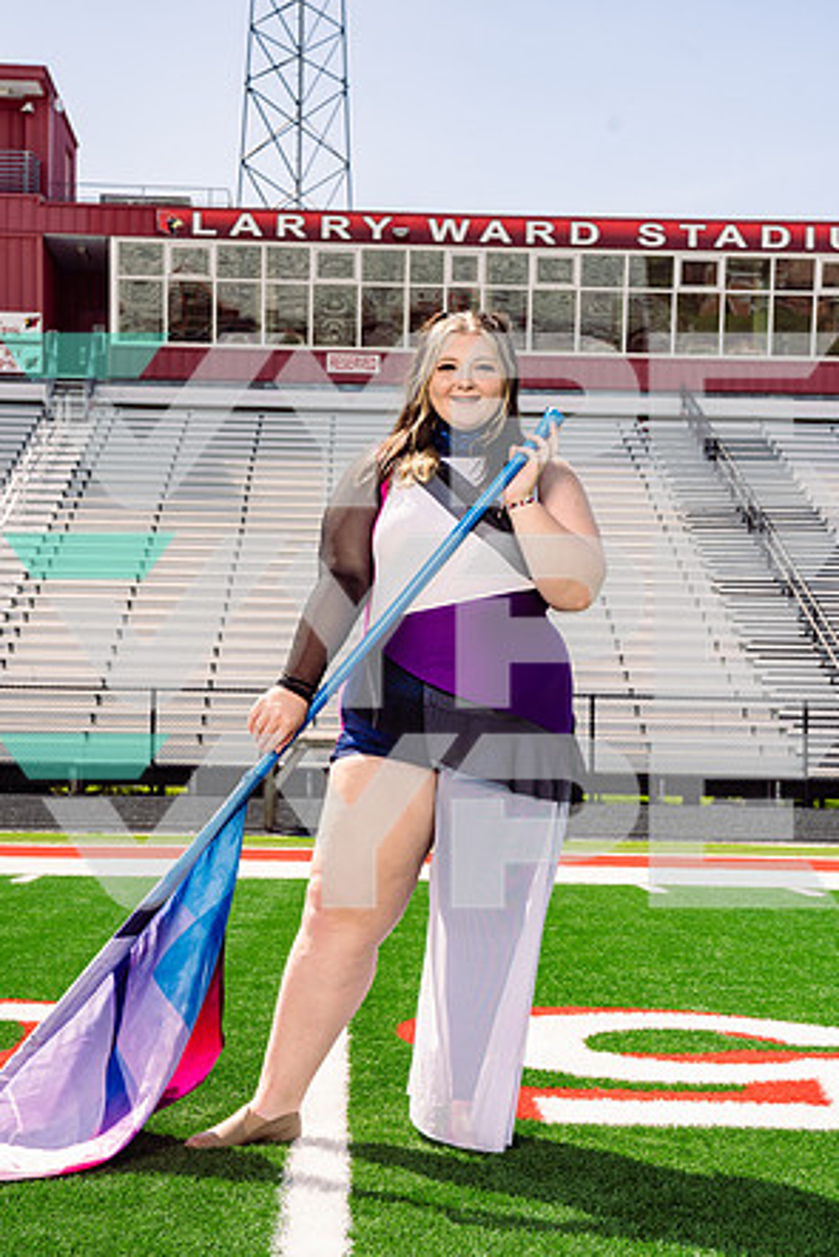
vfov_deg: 33.9
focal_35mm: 59
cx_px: 424
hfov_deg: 23.0
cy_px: 623
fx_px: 2061
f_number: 7.1
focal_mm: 58
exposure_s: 1/200
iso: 64
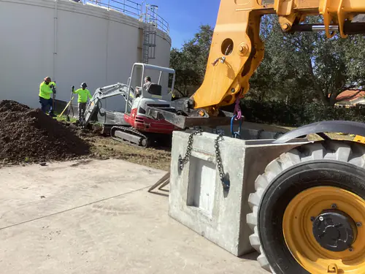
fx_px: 327
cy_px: 137
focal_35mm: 31
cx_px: 182
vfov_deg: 45.4
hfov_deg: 58.4
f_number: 2.4
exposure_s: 1/1698
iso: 25
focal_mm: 3.3
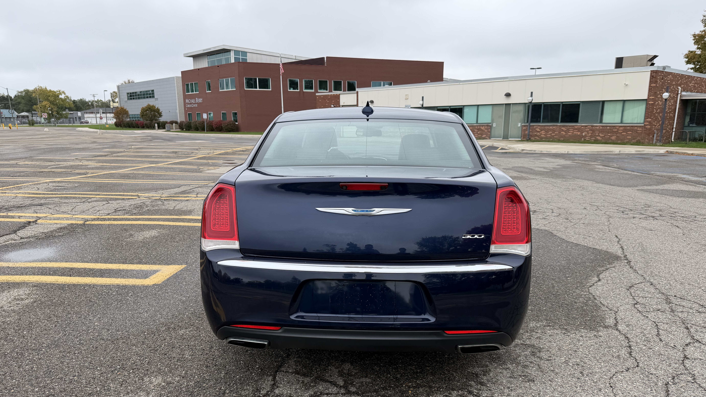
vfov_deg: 42.6
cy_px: 247
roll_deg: +1.5
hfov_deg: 69.9
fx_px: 505
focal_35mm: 27
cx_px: 357
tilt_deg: -11.5
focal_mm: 6.76
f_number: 1.78
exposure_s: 1/459
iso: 80
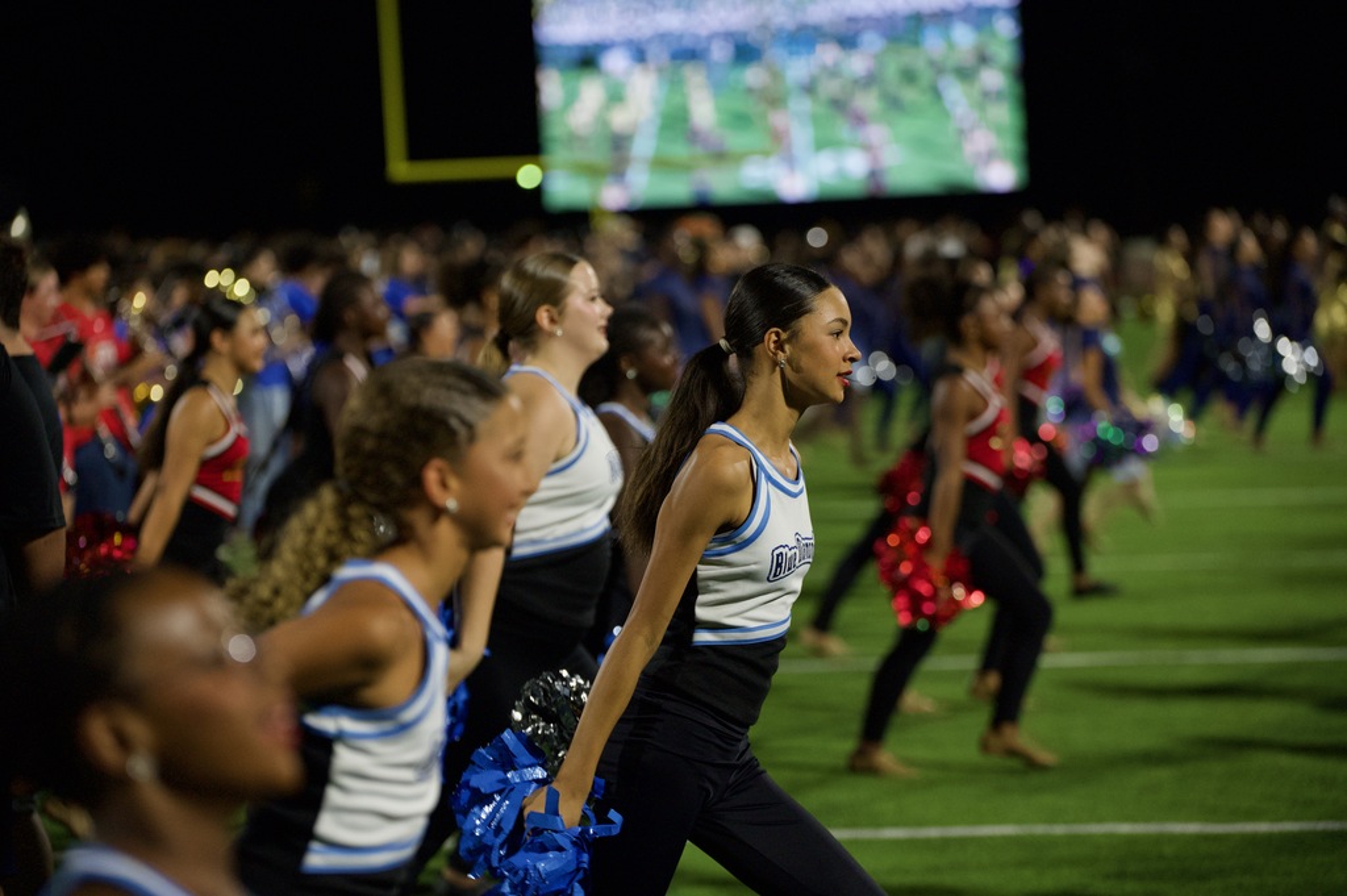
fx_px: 4337
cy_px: 448
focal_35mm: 116
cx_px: 674
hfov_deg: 17.7
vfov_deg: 11.8
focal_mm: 116
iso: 3200
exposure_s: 1/800
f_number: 2.8
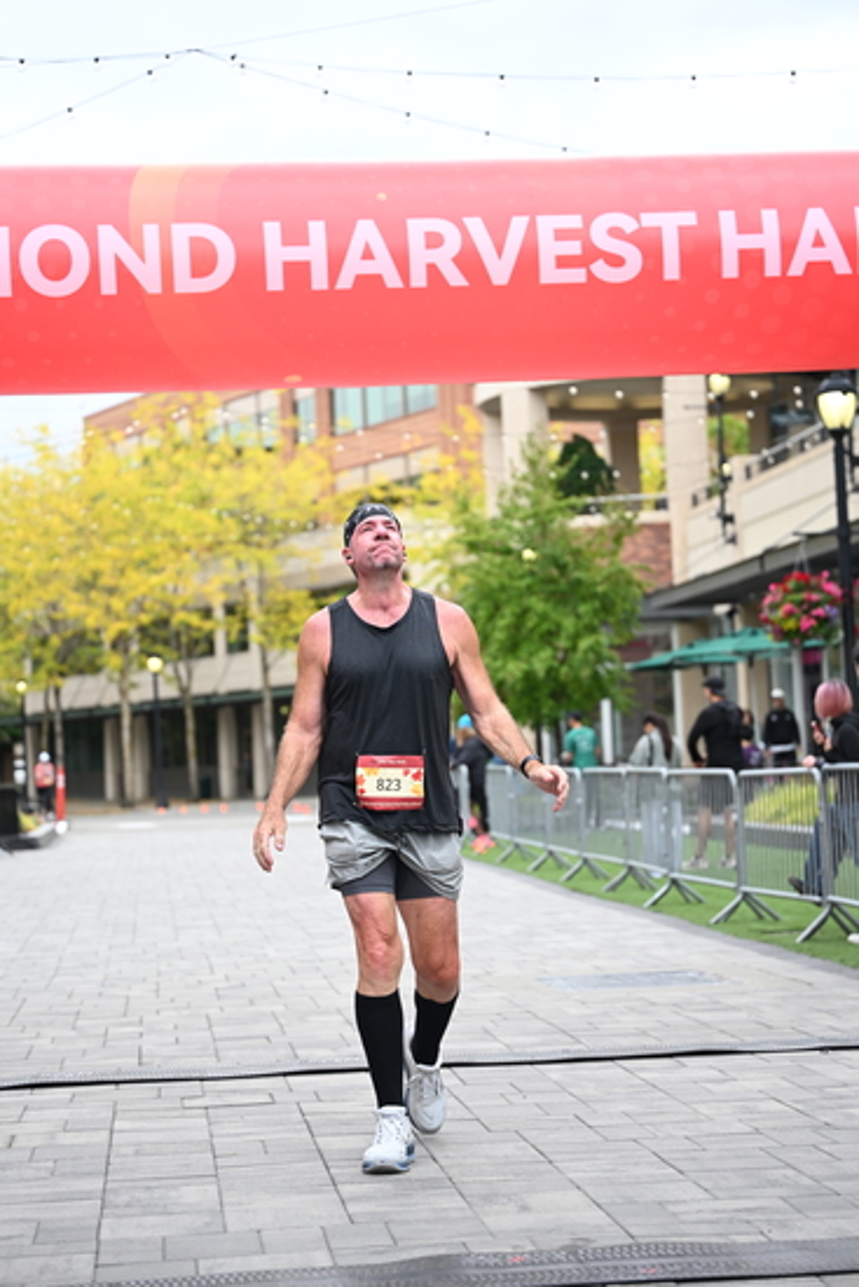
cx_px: 430
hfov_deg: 19.5
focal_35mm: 70
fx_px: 2504
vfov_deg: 28.8
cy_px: 644
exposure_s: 1/2000
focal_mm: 70
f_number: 2.8
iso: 640
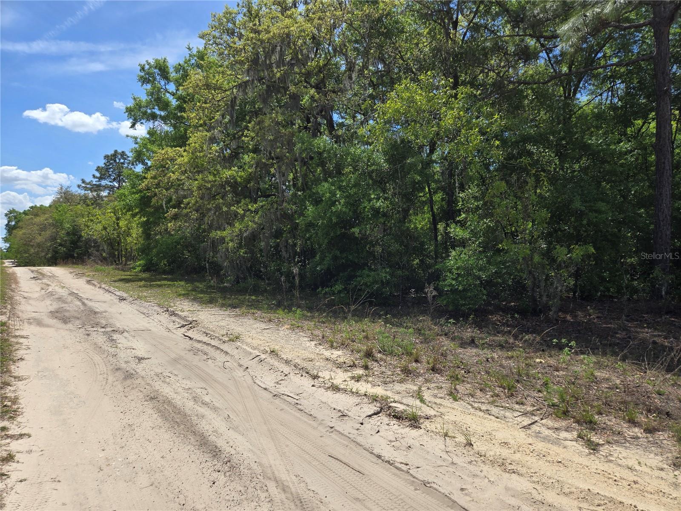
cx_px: 340
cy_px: 256
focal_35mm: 23
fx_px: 452
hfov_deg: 73.9
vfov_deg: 58.9
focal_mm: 5.4
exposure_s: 1/1789
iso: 25
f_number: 1.8
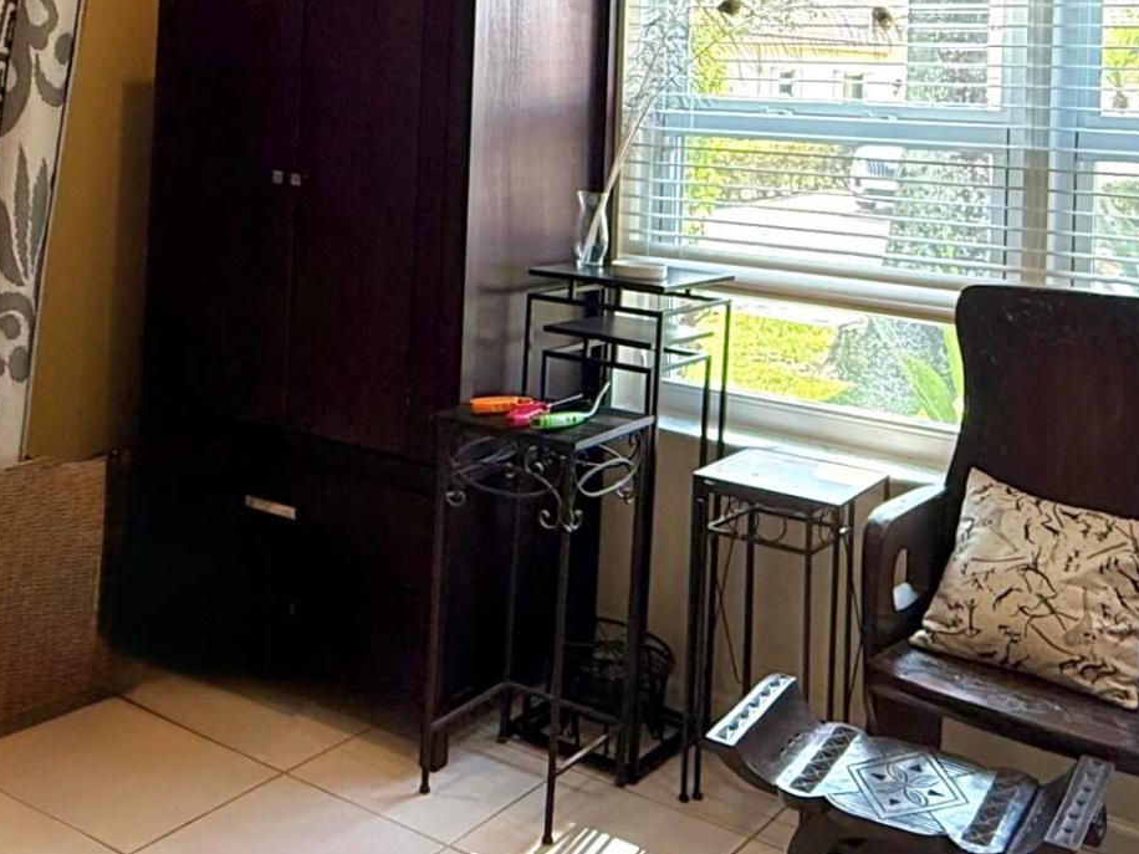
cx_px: 430
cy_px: 47
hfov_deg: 42.6
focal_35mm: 44
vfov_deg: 31.0
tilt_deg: +1.7
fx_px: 1448
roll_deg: -3.7
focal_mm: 2.22
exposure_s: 1/120
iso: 160
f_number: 2.2
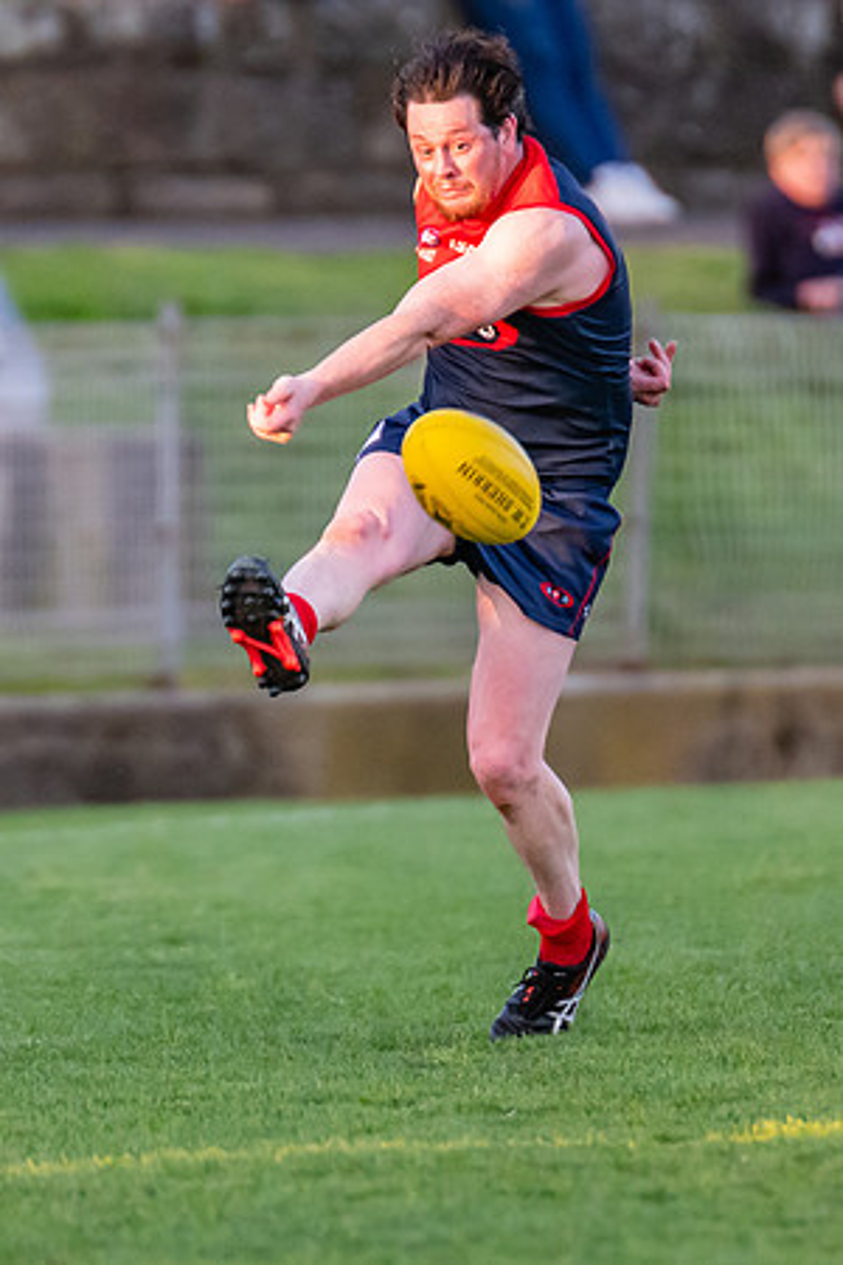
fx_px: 39946
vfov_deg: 1.8
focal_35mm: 1137
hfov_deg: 1.2
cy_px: 591
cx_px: 297
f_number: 4
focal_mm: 420
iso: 2000
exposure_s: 1/1600
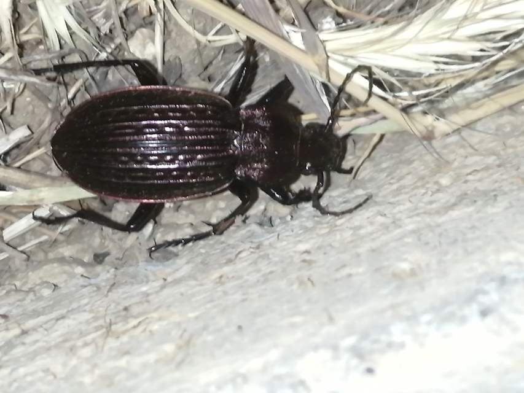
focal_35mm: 104
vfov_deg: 14.2
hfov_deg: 18.9
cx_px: 262
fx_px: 1575
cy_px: 196
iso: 160
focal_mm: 3.46
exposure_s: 1/33.3
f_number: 1.8
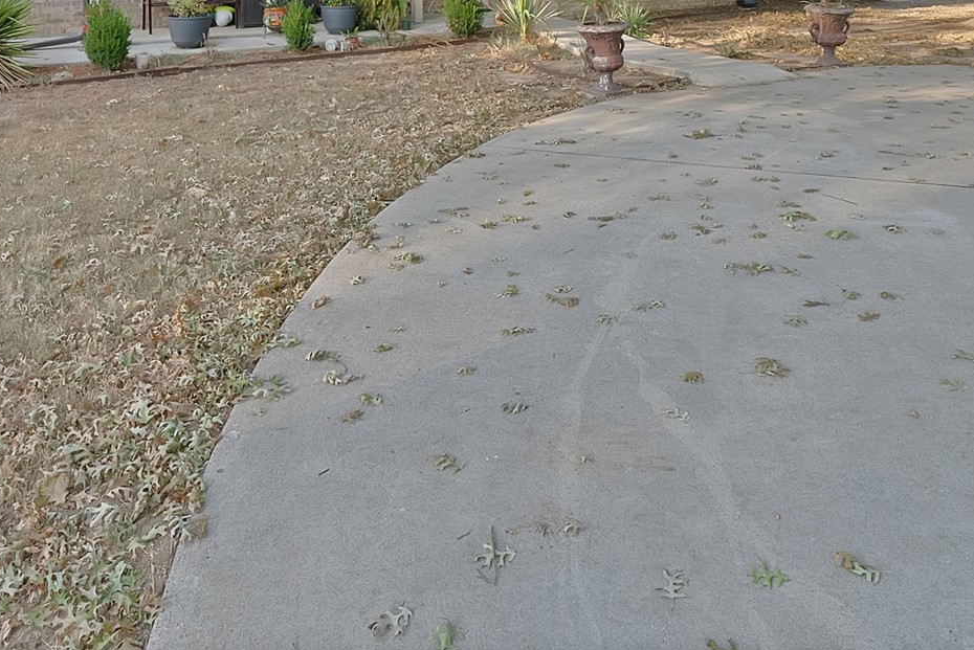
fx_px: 758
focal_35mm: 28
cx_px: 434
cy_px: -96
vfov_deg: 37.3
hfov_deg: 65.3
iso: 640
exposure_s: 1/13
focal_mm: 12
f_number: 9
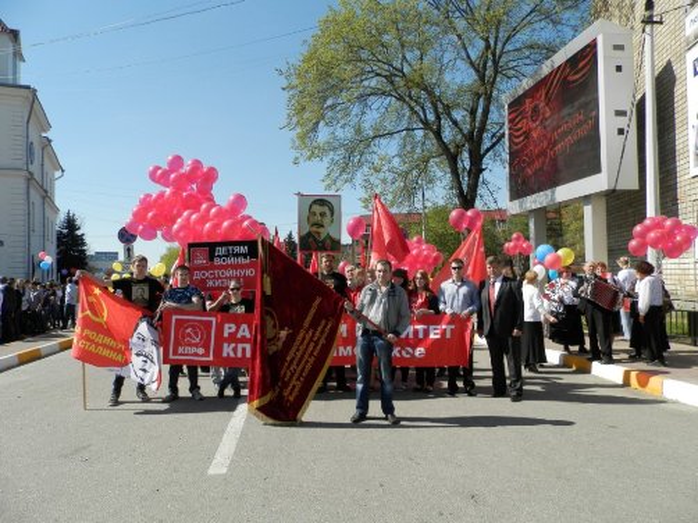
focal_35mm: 25
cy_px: 262
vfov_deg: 54.8
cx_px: 349
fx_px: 504
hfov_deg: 69.4
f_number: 3.1
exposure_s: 1/1250
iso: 80
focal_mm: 4.5
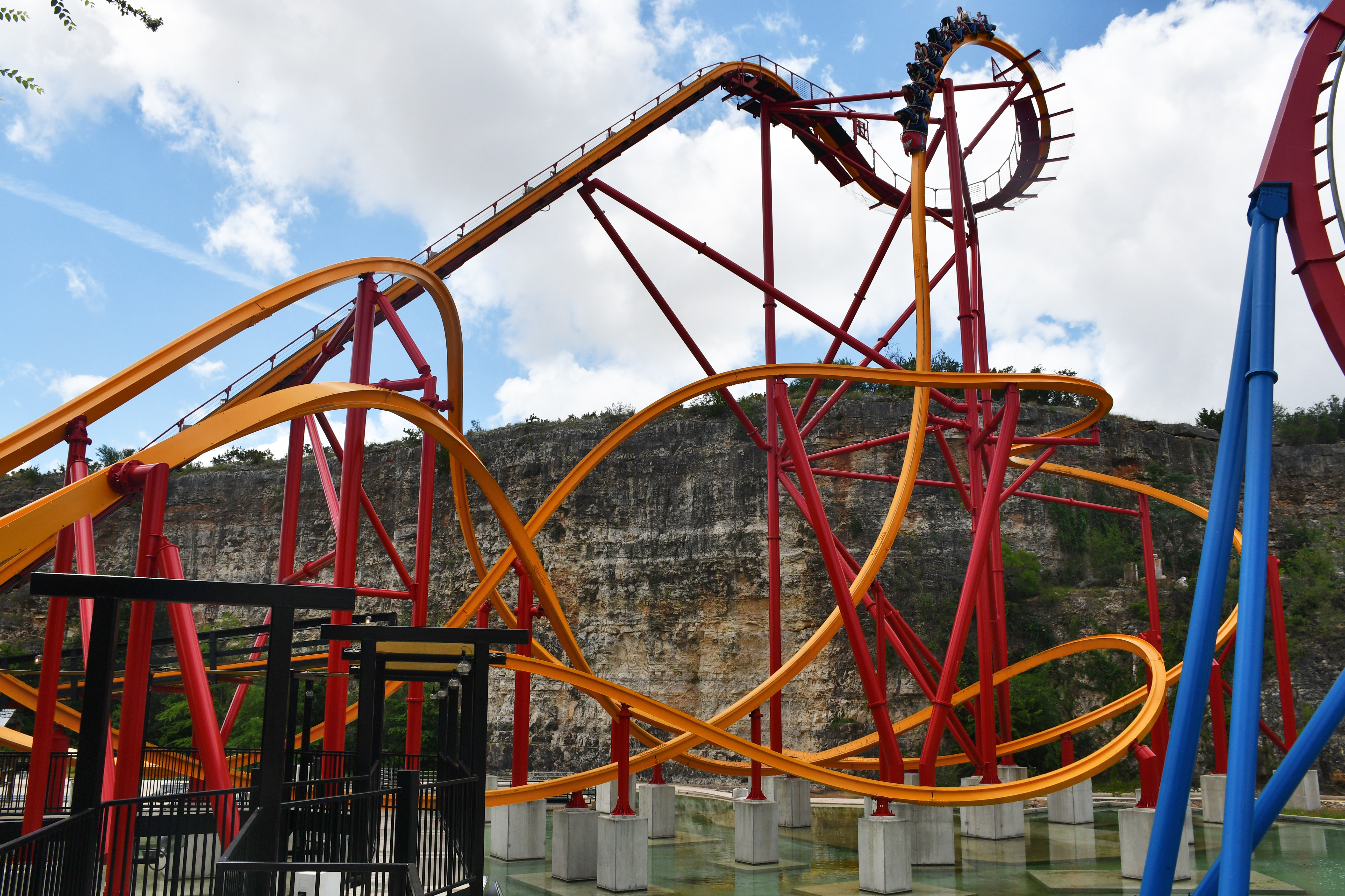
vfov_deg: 47.9
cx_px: 672
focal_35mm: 27
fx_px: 1009
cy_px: 448
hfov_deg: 67.4
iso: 100
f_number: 10
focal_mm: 18
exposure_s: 1/400
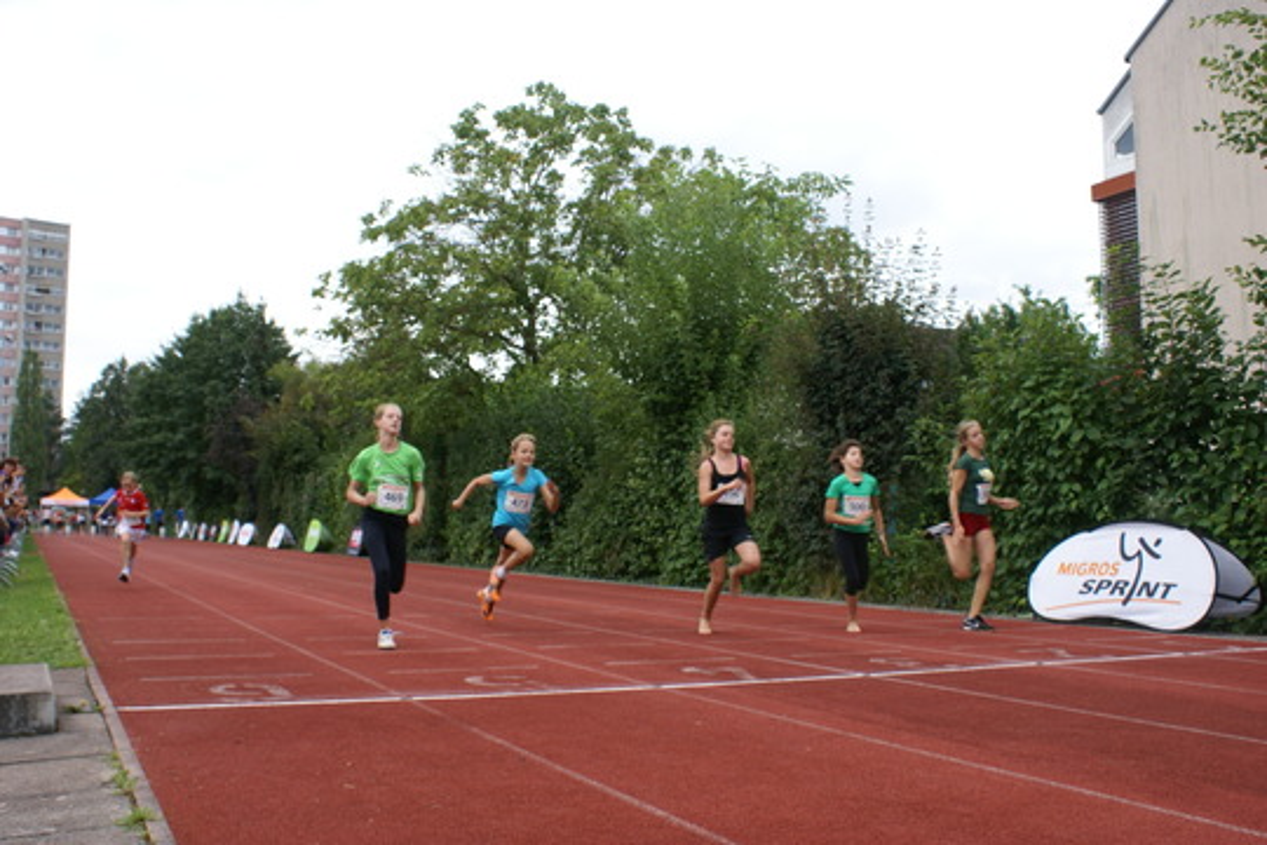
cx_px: 634
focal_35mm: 33
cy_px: 422
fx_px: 1161
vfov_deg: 40.0
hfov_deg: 57.2
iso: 100
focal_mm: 22
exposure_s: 1/200
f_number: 5.6
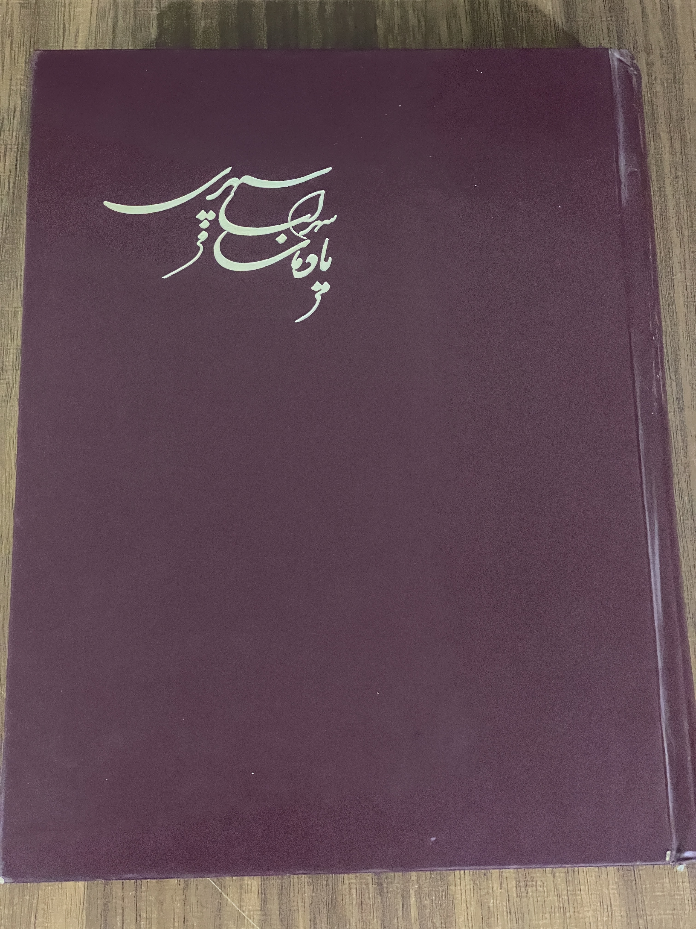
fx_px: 1394
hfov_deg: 28.0
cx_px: 348
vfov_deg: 36.8
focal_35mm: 52
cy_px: 464
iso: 1600
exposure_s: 1/30
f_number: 2
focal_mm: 6
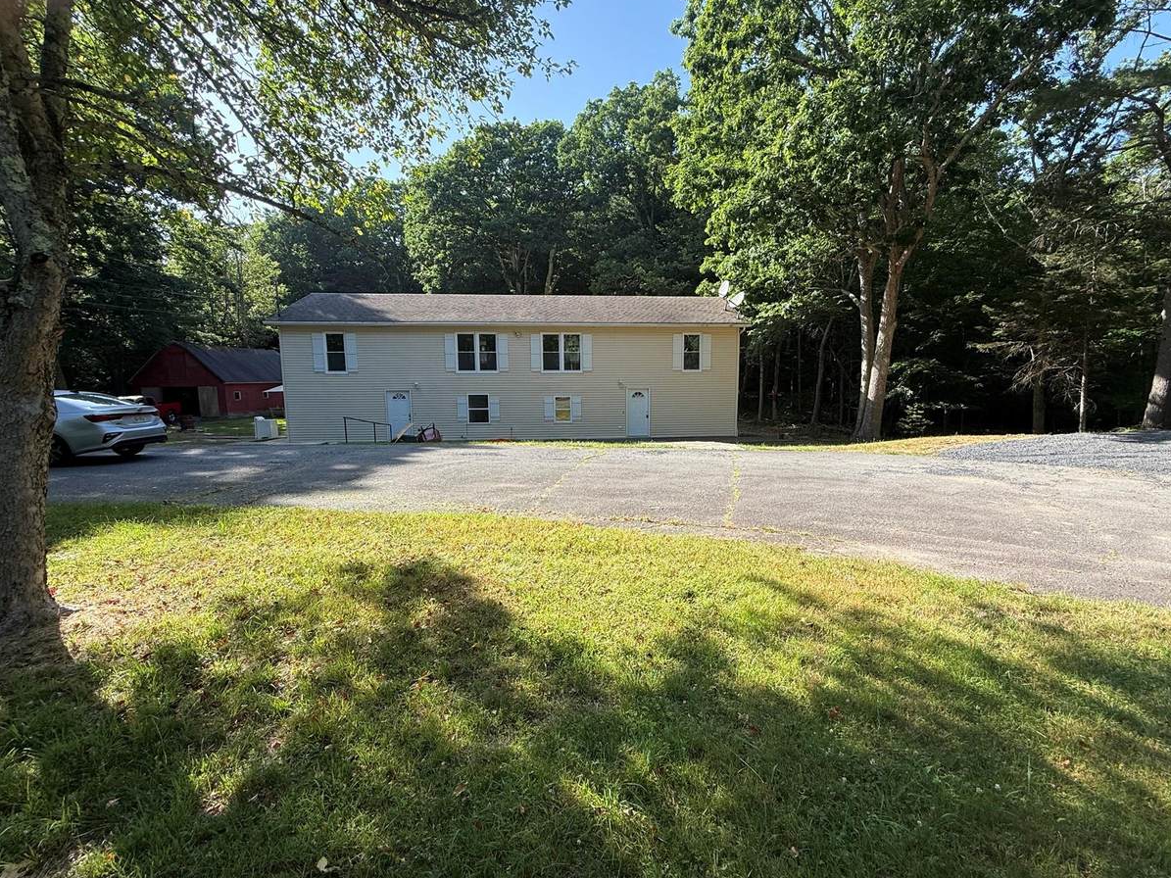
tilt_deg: -7.1
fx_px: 507
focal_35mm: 15
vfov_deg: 81.7
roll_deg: +0.6
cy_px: 439
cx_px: 610
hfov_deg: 98.1
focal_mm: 2.22
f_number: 2.2
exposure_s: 1/433
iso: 50
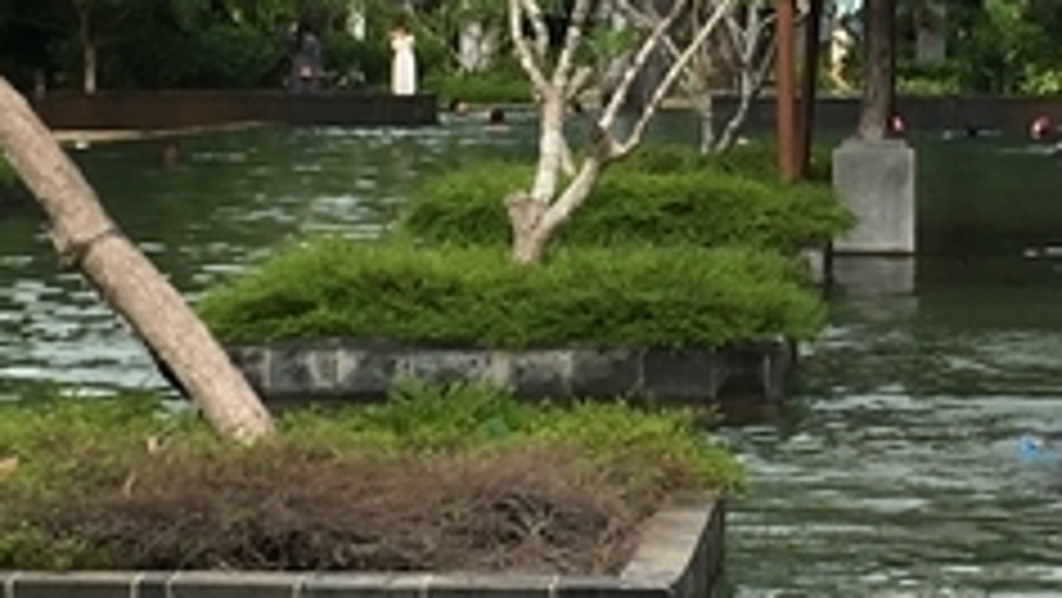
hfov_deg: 15.6
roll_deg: -1.5
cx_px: 738
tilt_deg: -4.3
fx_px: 3860
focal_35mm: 137
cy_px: 189
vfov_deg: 8.9
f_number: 2.2
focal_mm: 4.15
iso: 25
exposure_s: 1/894
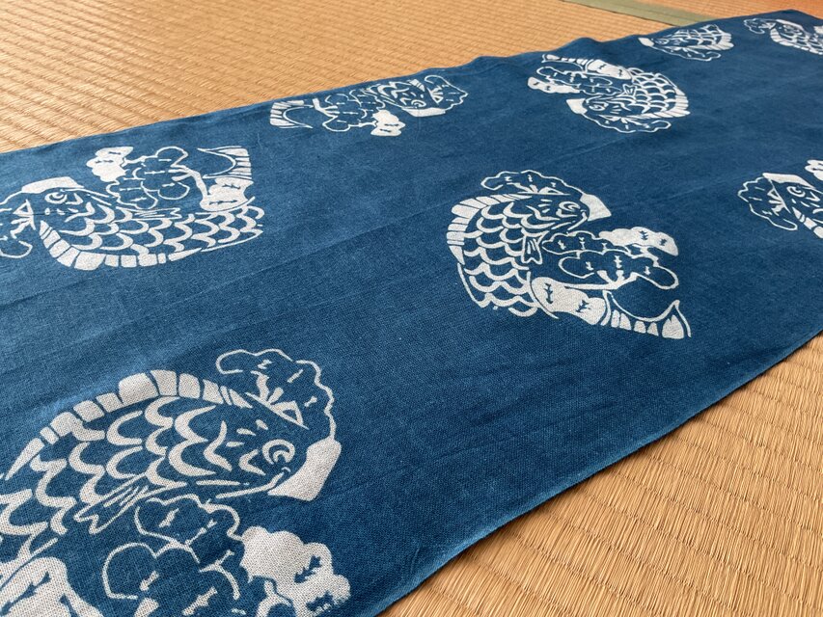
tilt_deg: -38.4
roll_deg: -5.0
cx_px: 412
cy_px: 308
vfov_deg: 48.2
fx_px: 690
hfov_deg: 61.7
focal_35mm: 29
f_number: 1.8
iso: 64
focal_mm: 3
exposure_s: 1/100
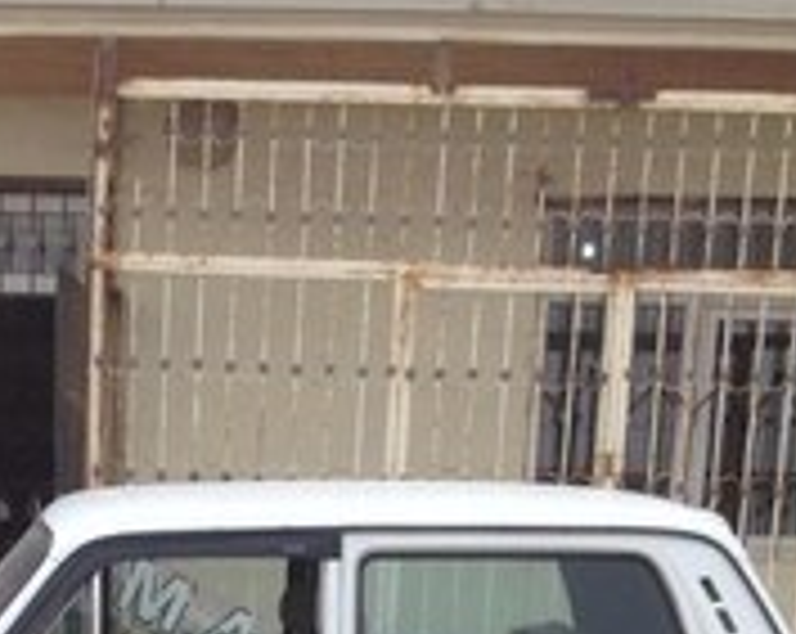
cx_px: 234
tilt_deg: -12.1
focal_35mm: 96
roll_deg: -0.4
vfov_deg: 14.7
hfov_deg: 19.9
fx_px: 2258
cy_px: 1003
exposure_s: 1/394
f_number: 2.4
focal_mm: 4.28
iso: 50
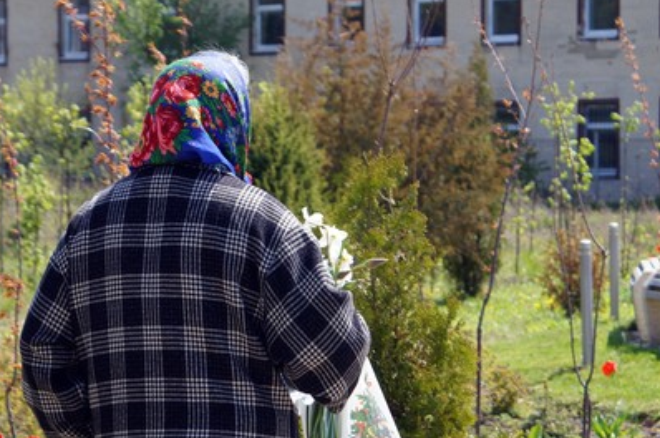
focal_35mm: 132
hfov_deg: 15.6
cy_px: 349
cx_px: 285
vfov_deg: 10.3
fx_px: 2416
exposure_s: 1/100
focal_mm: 50
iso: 100
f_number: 8
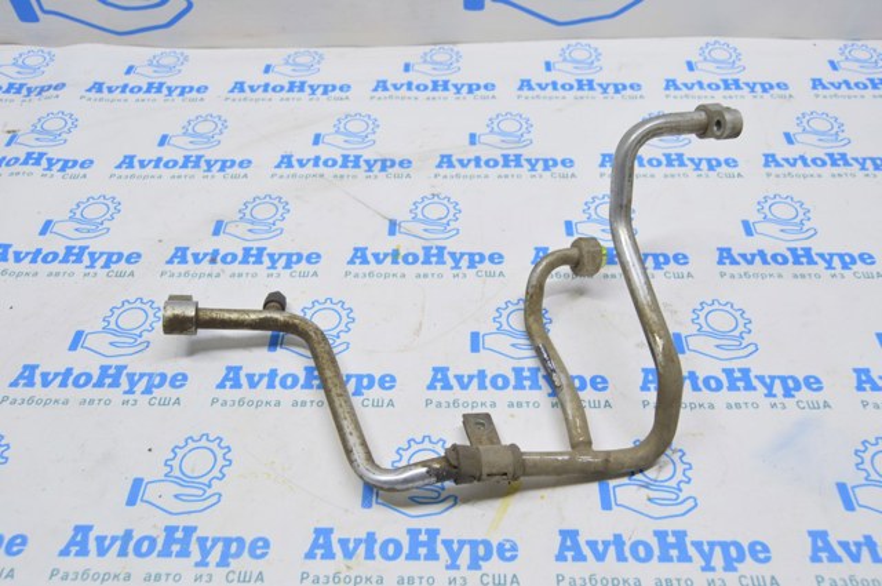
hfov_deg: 62.0
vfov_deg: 43.5
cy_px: 293
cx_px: 441
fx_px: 734
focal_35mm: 30
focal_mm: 20
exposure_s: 1/20
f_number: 5.6
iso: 400
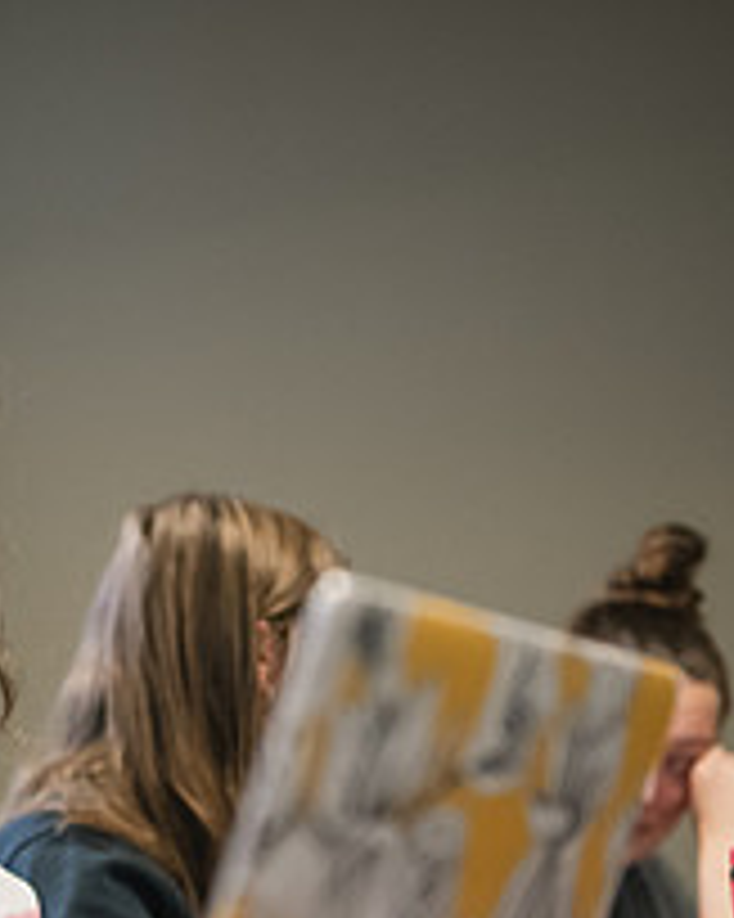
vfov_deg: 15.0
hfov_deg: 11.6
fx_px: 3478
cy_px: 722
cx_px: -284
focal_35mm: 128
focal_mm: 48
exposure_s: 1/200
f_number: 2.8
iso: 1250
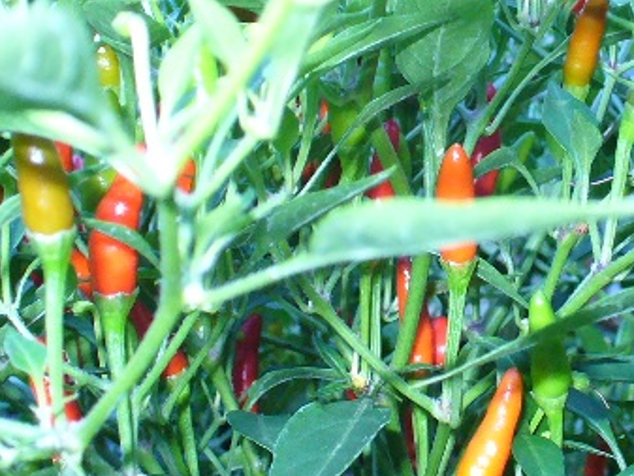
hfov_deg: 20.4
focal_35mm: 95
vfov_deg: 15.5
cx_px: 506
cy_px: 119
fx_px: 1741
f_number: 2.8
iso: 200
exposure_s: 1/30
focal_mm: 6.1
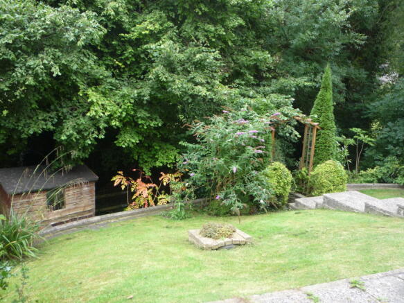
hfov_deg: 60.0
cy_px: 152
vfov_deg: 46.8
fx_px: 350
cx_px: 202
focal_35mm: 30
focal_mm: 5.2
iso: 160
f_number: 3.3
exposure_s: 1/30
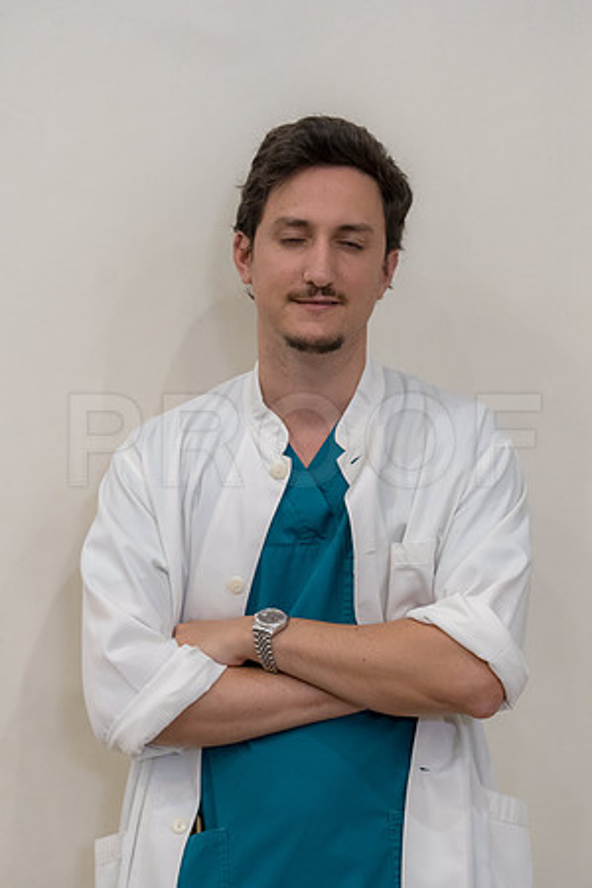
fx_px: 3108
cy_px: 444
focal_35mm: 126
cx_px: 296
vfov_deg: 16.3
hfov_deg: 10.9
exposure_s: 1/80
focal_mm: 126
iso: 5000
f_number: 4
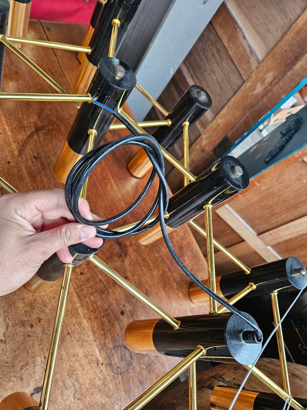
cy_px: 205
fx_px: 272
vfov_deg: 73.9
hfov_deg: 58.9
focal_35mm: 23
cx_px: 154
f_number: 1.8
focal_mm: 5.4
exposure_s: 1/180
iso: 160
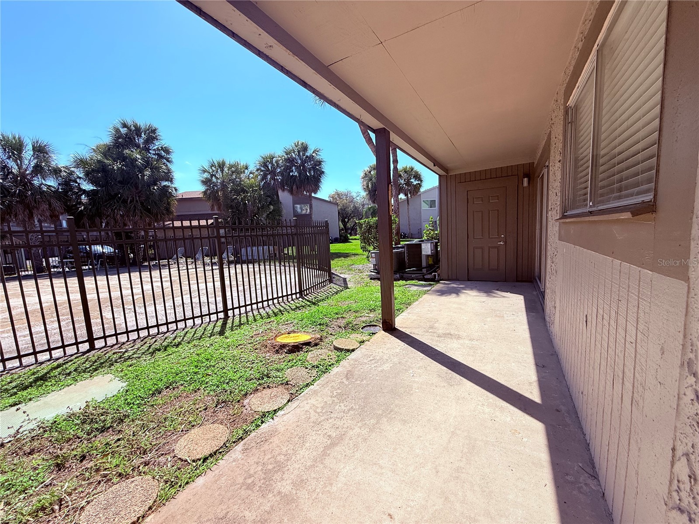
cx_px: 350
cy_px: 262
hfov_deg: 102.1
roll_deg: +2.5
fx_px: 283
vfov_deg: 85.7
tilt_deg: -5.4
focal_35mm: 14
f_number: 2.2
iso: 50
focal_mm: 2.22
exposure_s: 1/1848
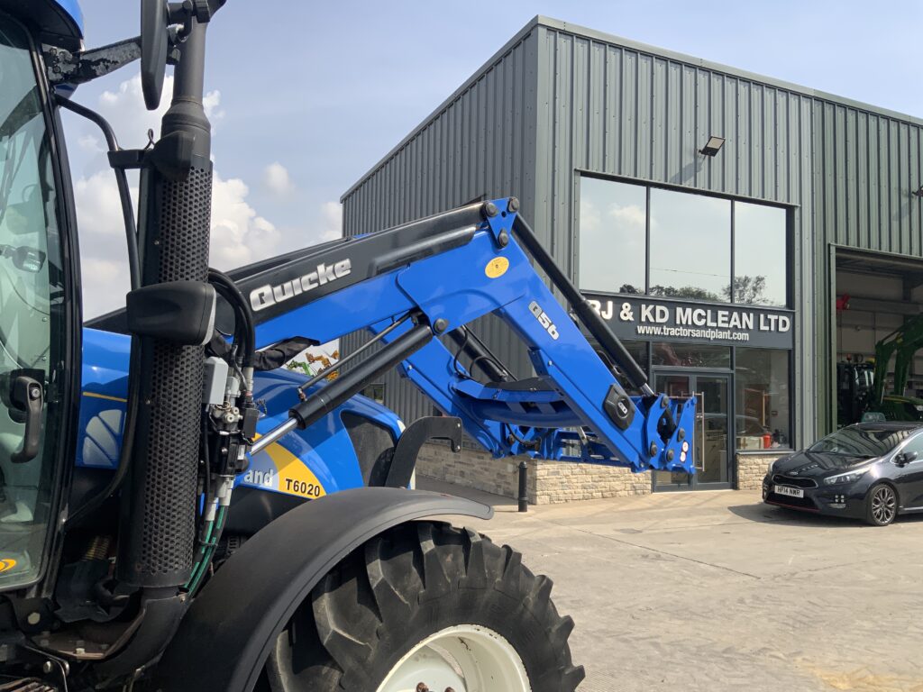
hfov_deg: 61.7
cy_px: 346
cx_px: 462
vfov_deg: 48.2
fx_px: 773
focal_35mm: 29
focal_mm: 3
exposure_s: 1/1675
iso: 16
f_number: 1.8
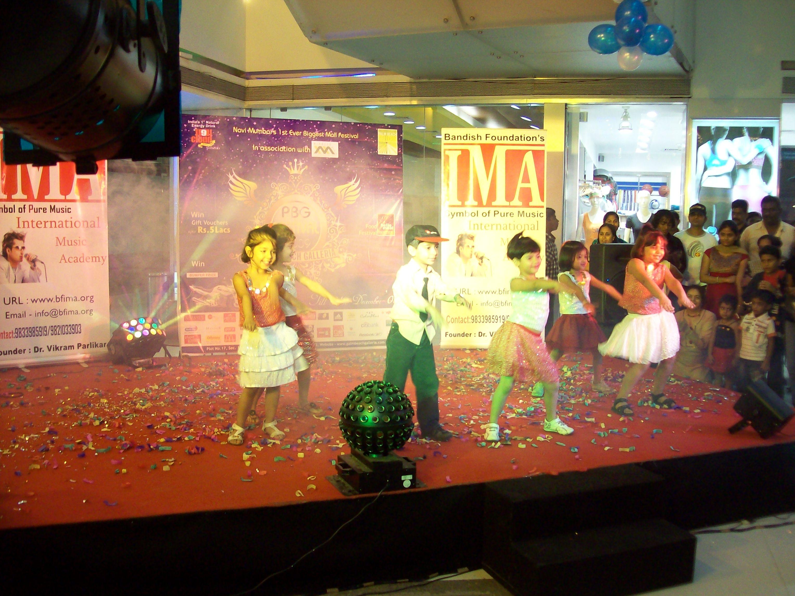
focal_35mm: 36
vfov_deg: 39.7
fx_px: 827
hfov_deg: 51.4
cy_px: 298
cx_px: 398
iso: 160
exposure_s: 1/25.1
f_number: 2.7
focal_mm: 6
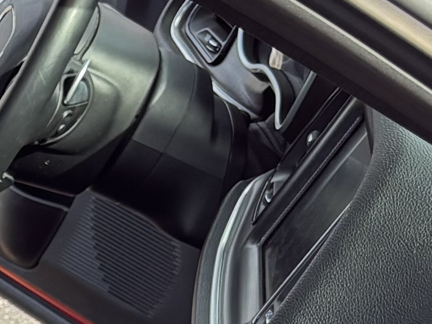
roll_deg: -0.1
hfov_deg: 10.4
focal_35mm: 167
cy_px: 536
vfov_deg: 8.6
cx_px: -561
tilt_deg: -28.0
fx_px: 2084
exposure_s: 1/355
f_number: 1.6
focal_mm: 5.96
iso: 50
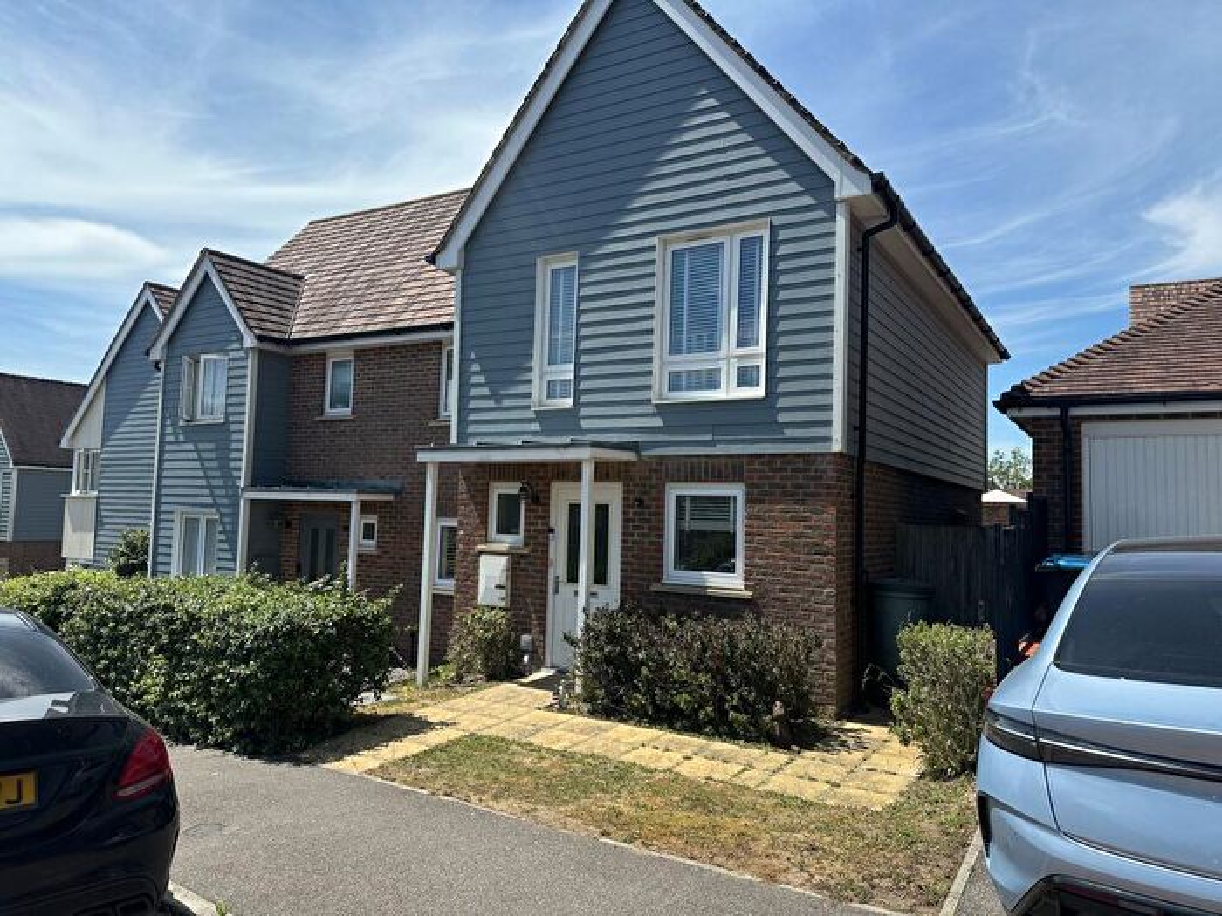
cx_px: 611
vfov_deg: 56.8
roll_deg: -2.4
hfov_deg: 71.6
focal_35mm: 24
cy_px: 458
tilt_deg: +6.2
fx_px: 847
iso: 80
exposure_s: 1/3472
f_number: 1.78
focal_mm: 6.86
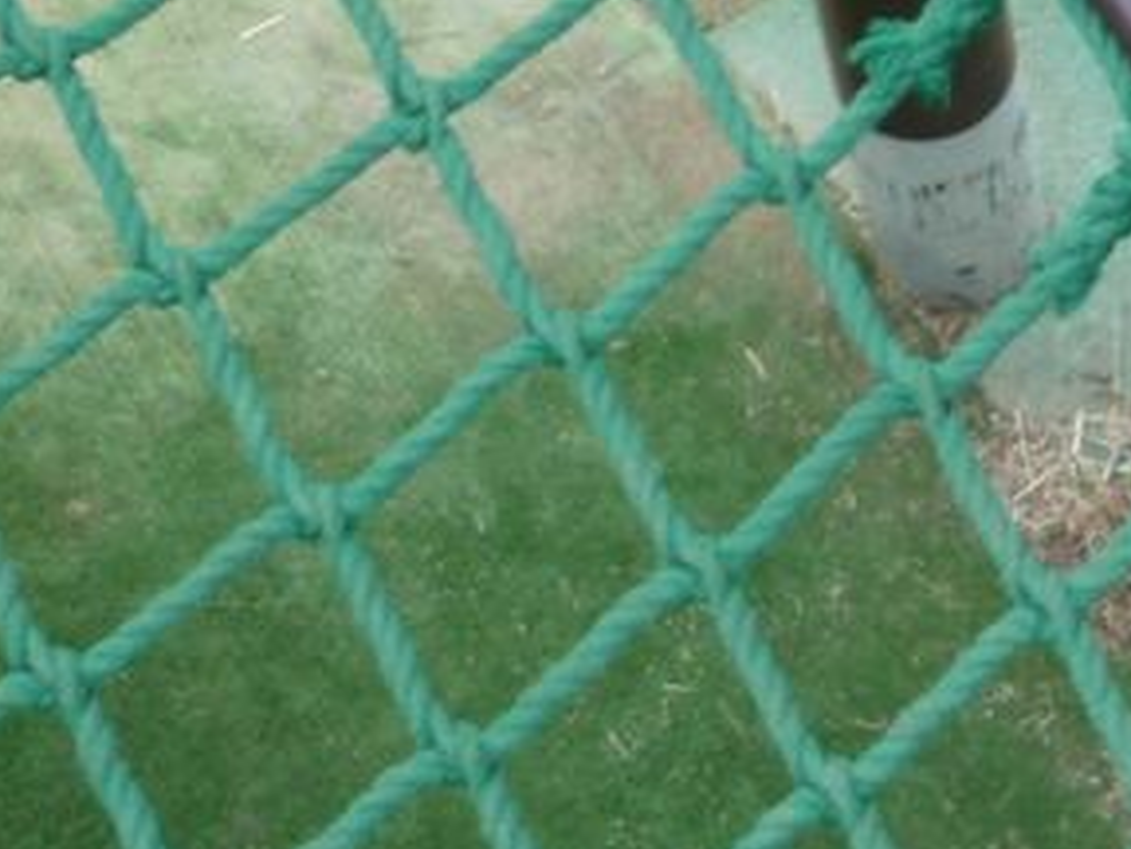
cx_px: 1799
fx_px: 3627
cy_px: -507
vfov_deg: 12.5
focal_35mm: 111
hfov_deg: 15.9
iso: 80
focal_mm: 4.5
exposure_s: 1/50
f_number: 2.8
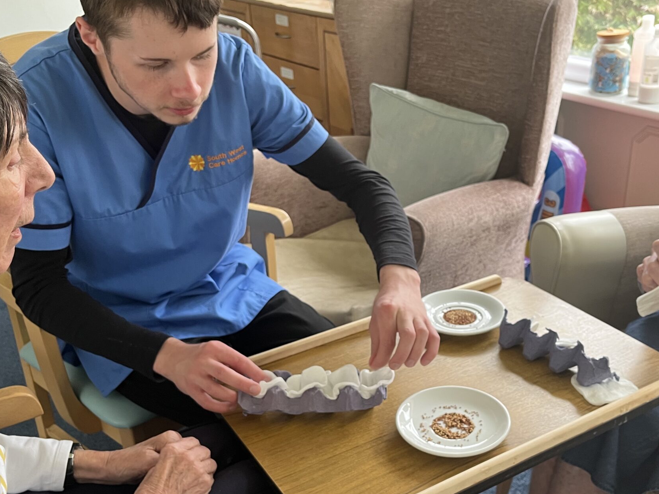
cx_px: 382
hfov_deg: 46.6
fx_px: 761
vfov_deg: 35.7
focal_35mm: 40
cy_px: 315
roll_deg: +2.5
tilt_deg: -29.7
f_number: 1.6
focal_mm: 5.1
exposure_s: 1/81
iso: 125
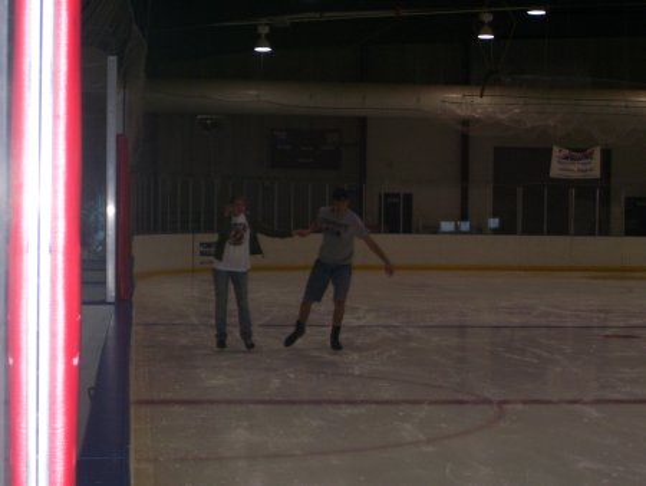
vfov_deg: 18.0
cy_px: 243
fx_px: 1531
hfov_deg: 23.8
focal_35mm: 82
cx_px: 323
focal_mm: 13.5
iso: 125
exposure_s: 1/90
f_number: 4.1
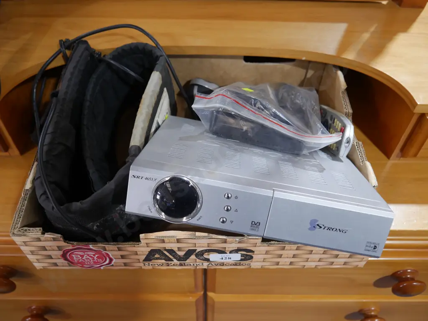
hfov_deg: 56.8
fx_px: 396
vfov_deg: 44.2
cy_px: 160
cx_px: 214
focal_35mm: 32
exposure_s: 1/60
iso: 800
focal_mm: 16
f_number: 4
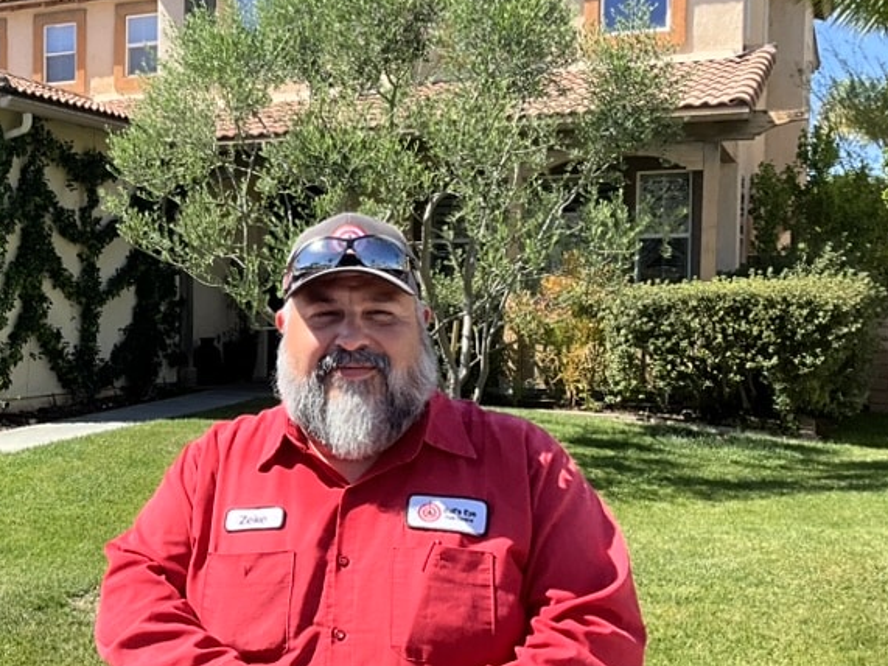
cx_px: 114
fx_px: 1334
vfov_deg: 28.0
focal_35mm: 52
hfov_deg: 35.0
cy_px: 375
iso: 25
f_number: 1.8
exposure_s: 1/1055
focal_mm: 3
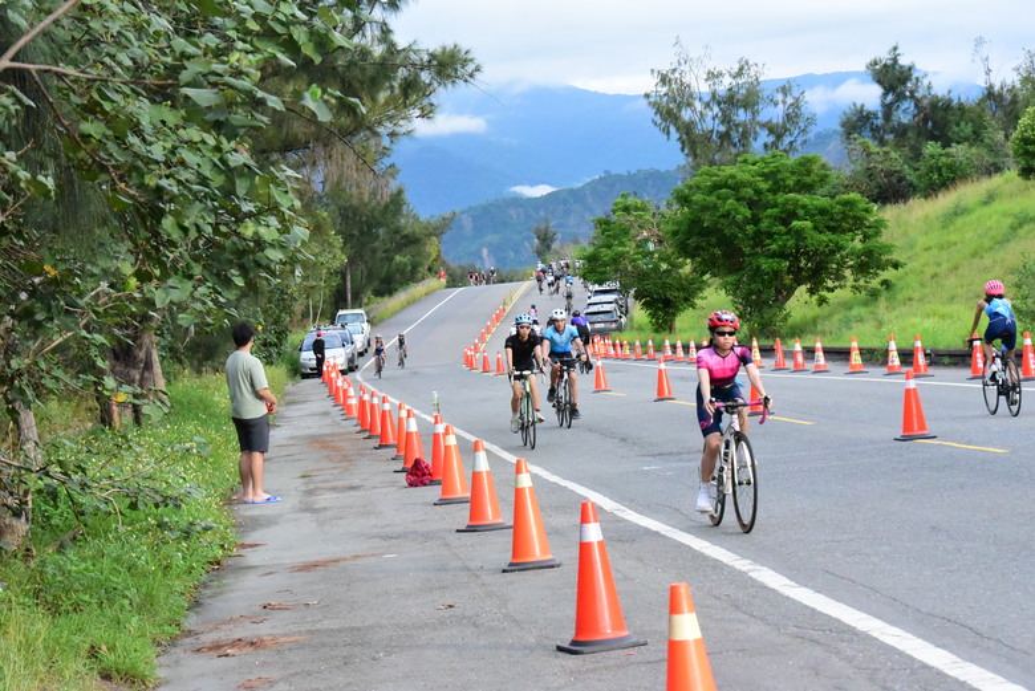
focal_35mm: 110
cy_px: 346
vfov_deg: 12.5
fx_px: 3164
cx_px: 518
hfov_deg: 18.6
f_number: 11
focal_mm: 110
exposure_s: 1/2000
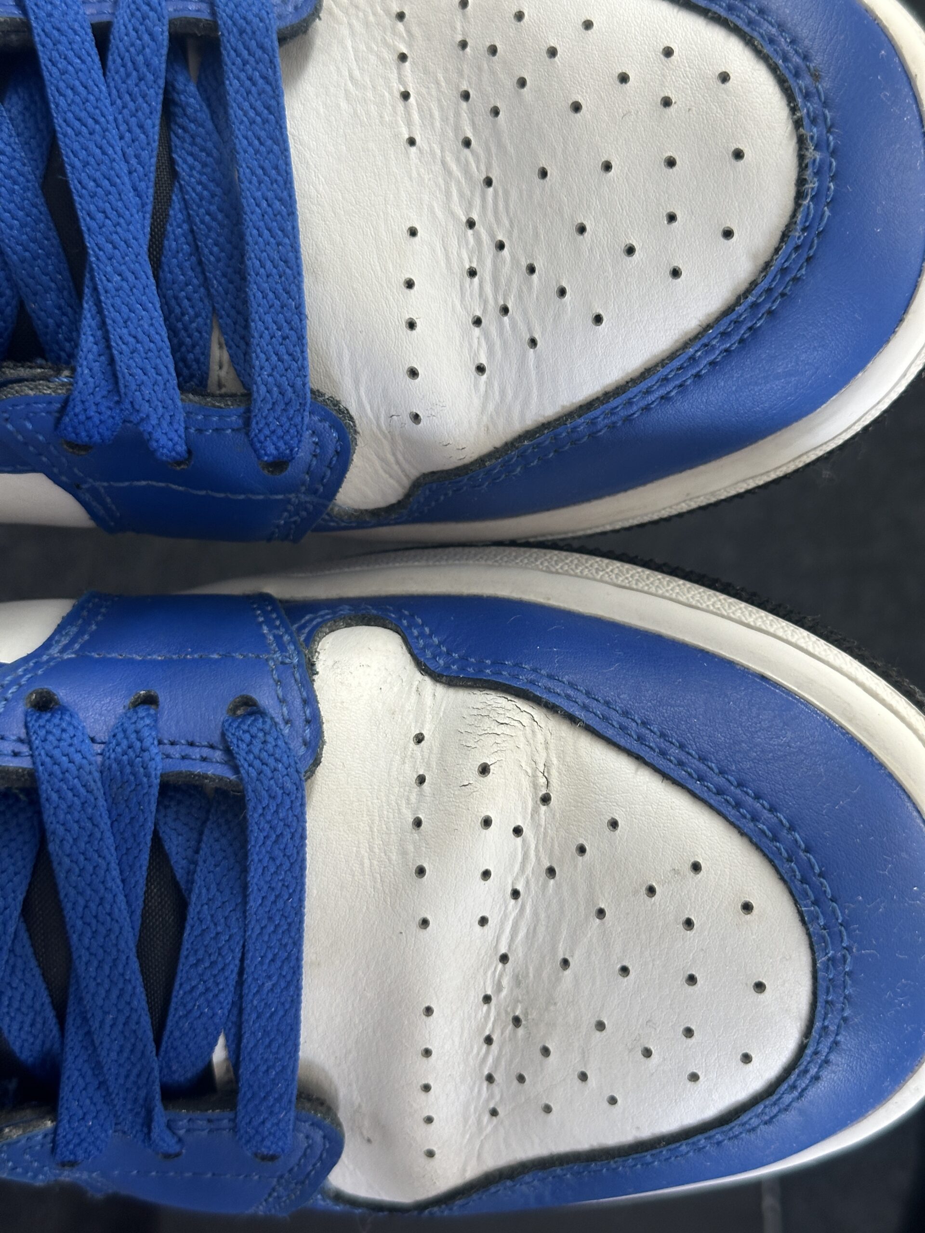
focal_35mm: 48
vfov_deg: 39.7
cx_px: 462
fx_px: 1710
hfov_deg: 30.3
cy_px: 616
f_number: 1.78
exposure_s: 1/50
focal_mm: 6.86
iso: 100
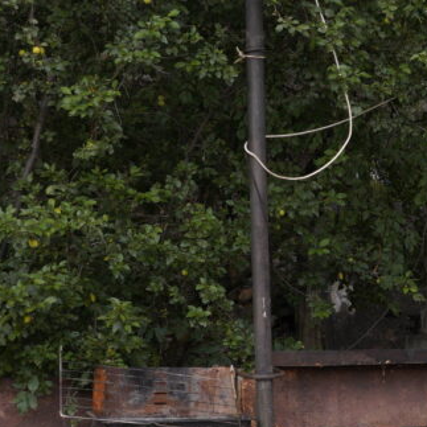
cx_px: 611
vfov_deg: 17.9
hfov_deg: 16.6
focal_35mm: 97
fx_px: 1354
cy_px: 208
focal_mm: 24
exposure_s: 1/250
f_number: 7.1
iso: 1000
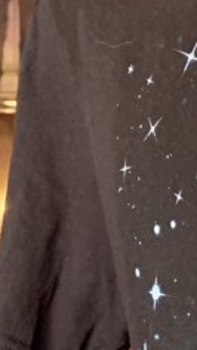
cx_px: 443
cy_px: 541
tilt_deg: -3.7
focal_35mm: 144
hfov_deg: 7.9
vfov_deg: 13.9
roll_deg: -0.3
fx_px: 1335
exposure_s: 1/40
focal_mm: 4.25
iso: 400
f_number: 1.8
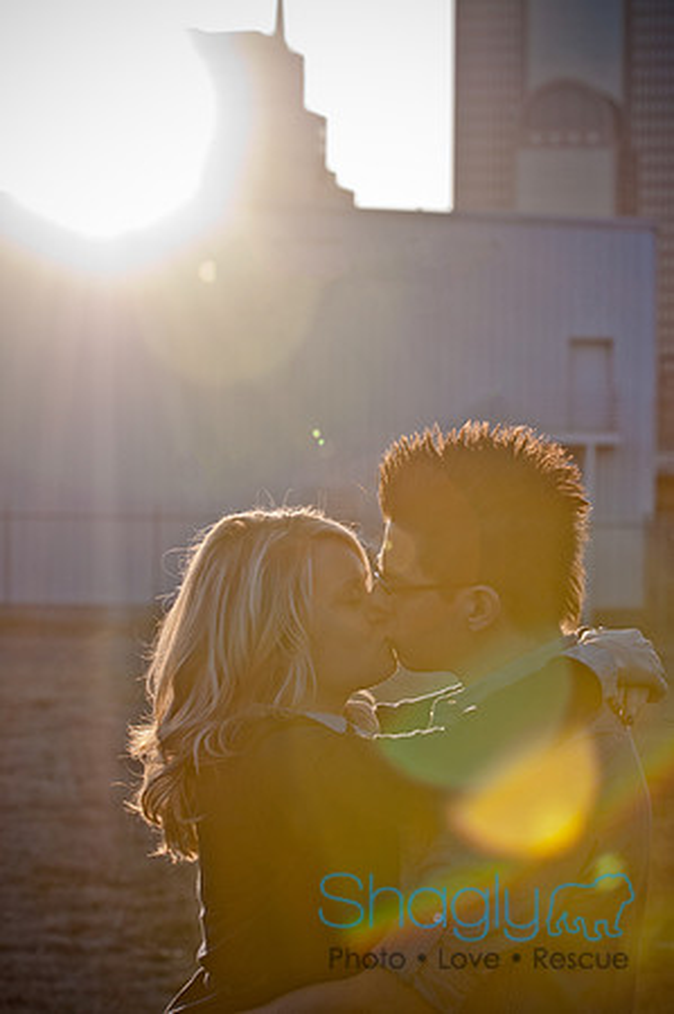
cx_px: 337
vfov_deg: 17.1
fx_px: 3378
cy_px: 507
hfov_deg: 11.4
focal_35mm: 120
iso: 400
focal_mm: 80
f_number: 6.3
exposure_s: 1/500
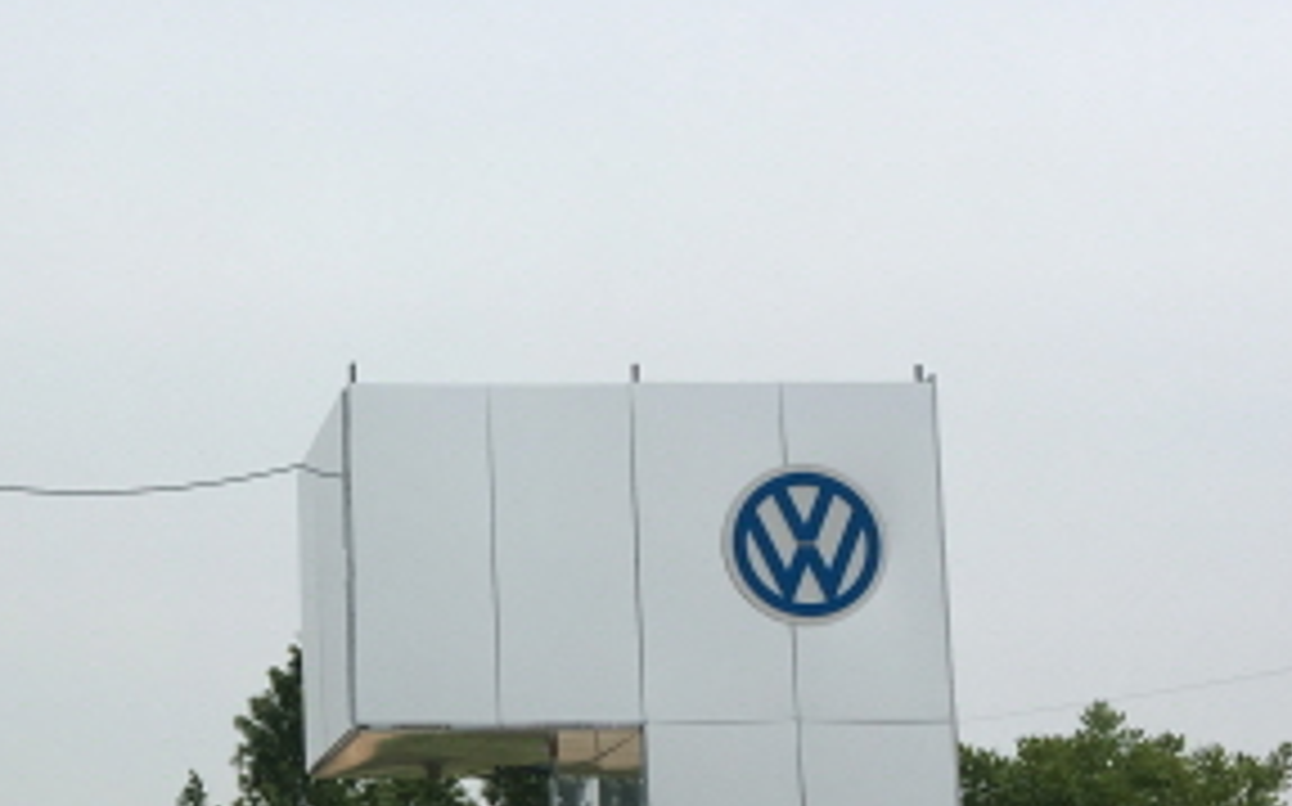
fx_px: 2639
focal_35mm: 75
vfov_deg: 17.0
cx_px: 9
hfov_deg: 26.1
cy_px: 768
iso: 25
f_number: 2.2
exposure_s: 1/3077
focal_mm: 4.15
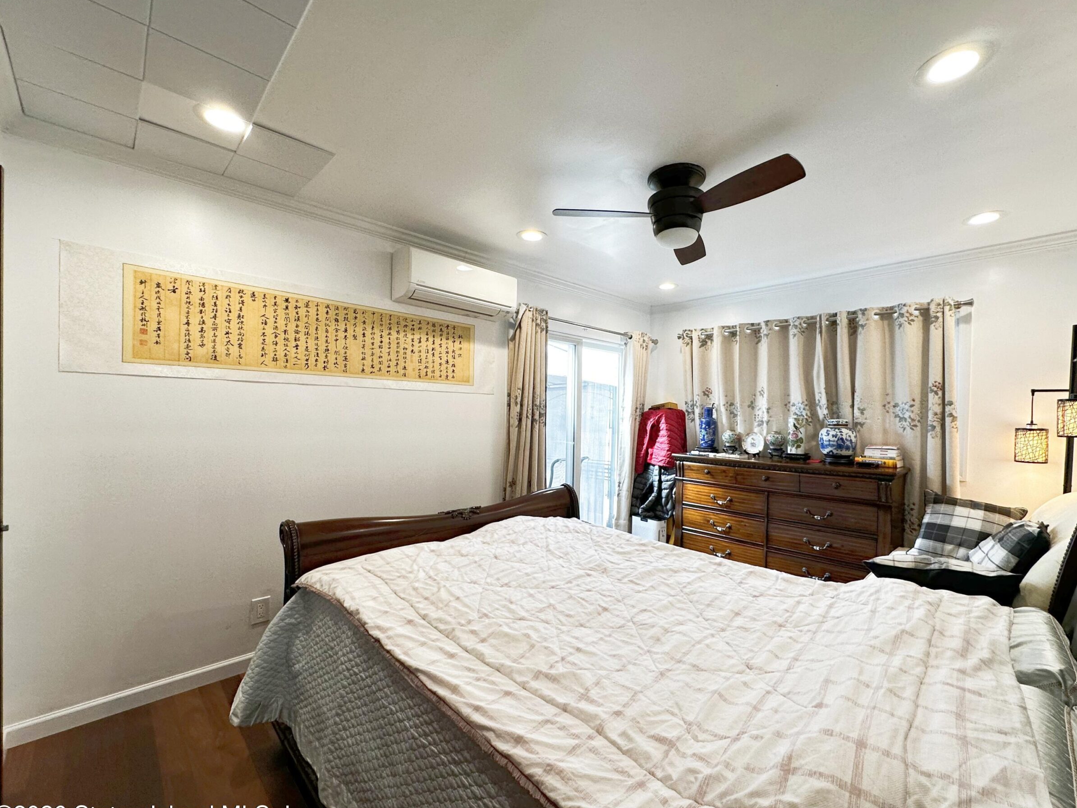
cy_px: 422
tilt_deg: -0.9
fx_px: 467
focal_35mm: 15
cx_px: 570
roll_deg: -1.0
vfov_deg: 81.7
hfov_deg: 98.1
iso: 125
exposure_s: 1/120
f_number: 2.2
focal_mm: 2.22
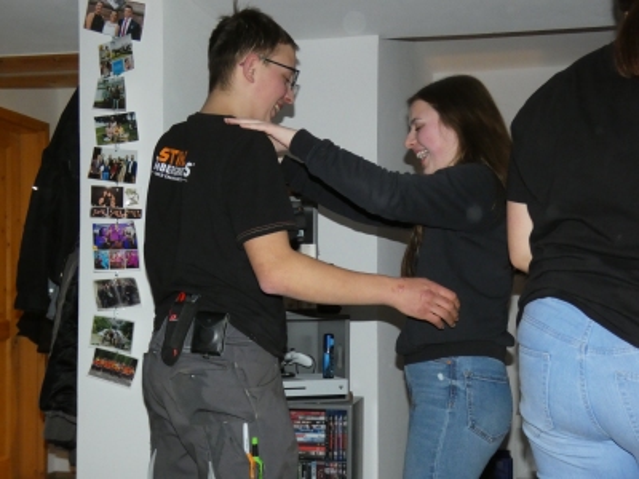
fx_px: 923
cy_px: 240
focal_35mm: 50
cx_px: 320
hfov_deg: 38.2
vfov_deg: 29.1
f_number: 3.9
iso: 800
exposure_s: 1/60
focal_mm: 9
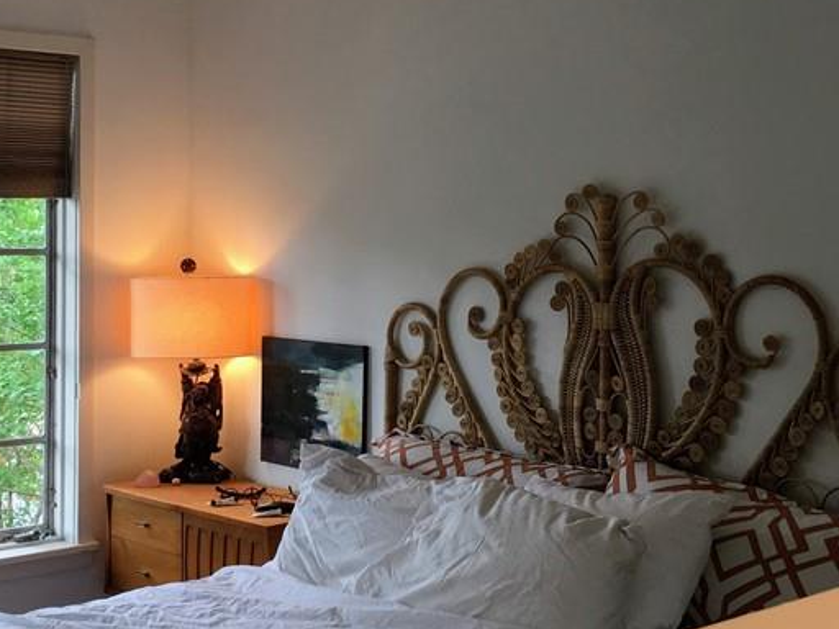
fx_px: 1406
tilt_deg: -0.8
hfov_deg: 33.1
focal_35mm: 58
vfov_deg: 25.1
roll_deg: +0.0
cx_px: 341
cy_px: 213
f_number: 2.2
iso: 32
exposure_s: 1/60
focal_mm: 4.15
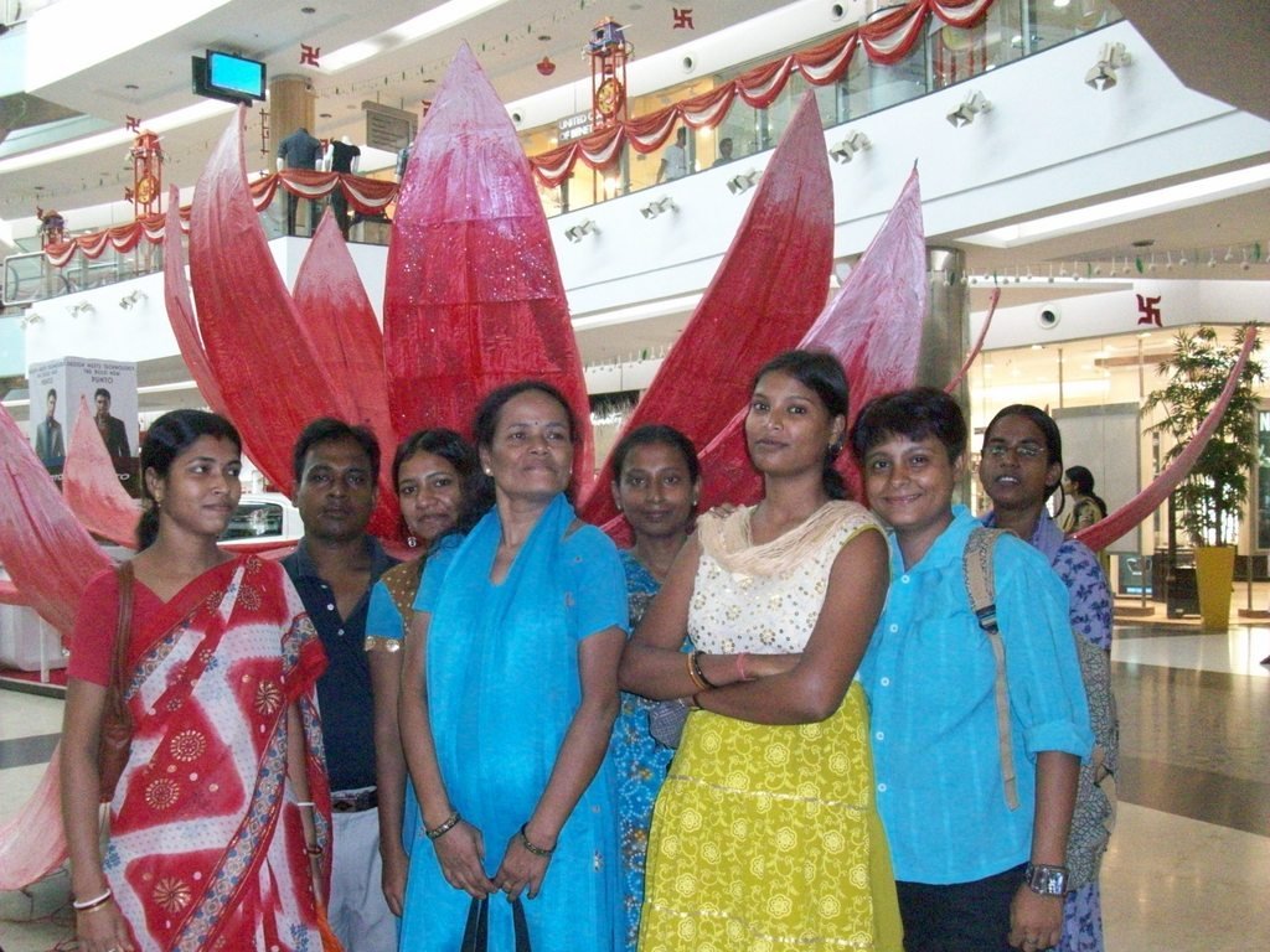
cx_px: 635
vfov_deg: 41.8
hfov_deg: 54.0
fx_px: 1247
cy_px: 476
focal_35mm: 34
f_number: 2.8
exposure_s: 1/60
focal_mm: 5.7
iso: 320
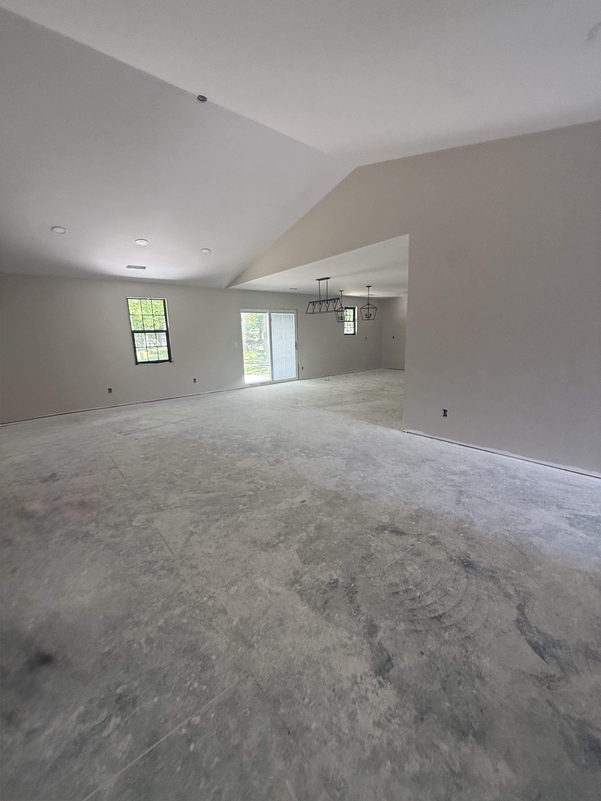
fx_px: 324
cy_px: 400
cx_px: 300
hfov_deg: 85.7
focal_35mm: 14
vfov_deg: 102.1
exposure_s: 1/99
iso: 200
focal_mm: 2.22
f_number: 2.2
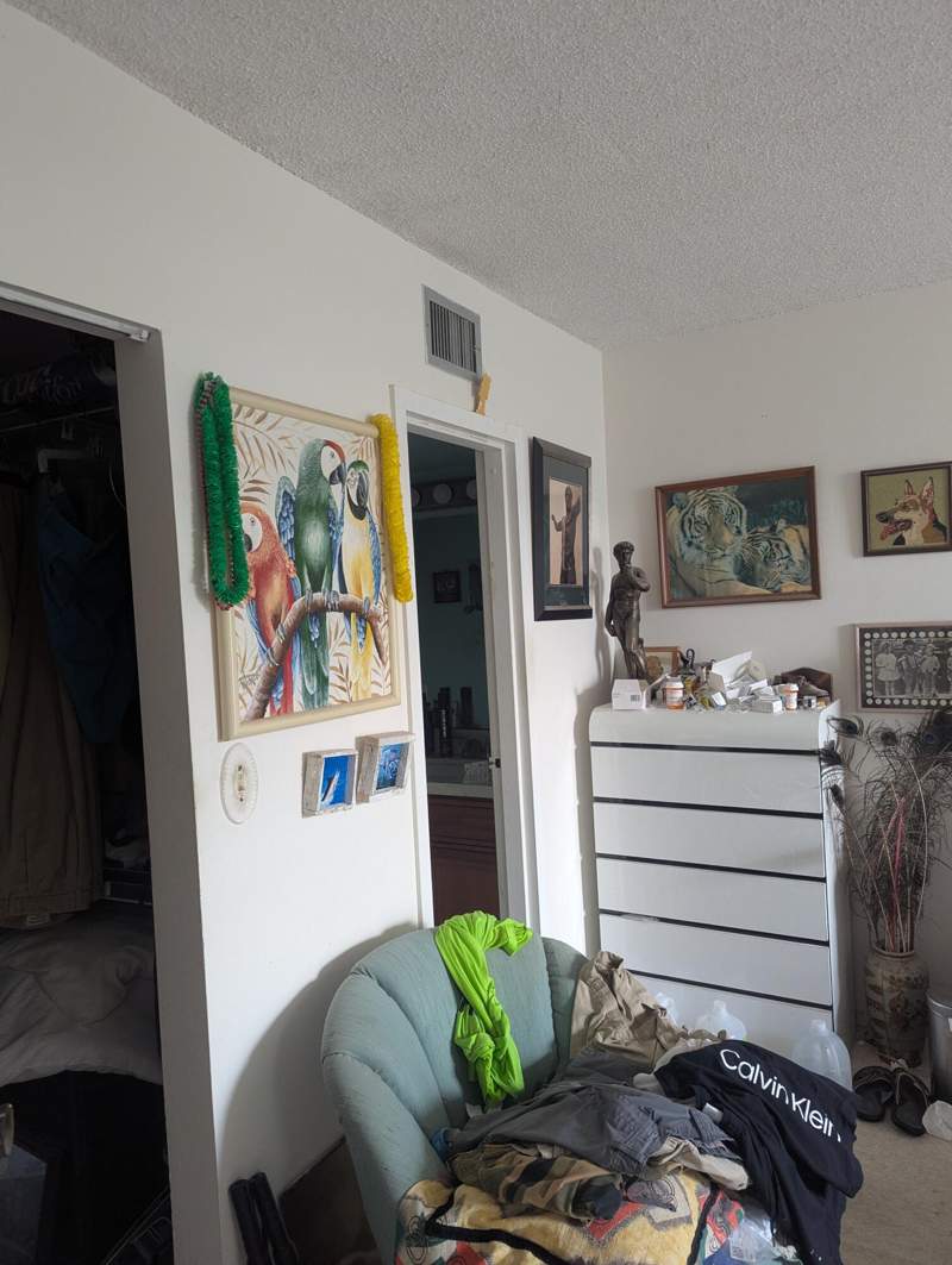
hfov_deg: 56.9
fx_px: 878
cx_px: 476
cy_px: 632
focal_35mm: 24
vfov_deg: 71.5
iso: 389
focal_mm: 6.81
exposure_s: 1/60
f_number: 1.85
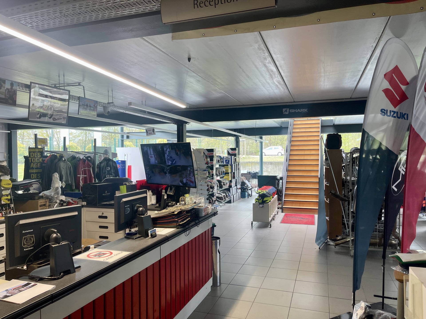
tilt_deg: -1.7
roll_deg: +0.6
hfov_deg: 69.4
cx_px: 213
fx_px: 308
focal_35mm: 25
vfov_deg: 54.9
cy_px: 160
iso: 80
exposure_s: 1/100
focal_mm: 5.1
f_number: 1.6
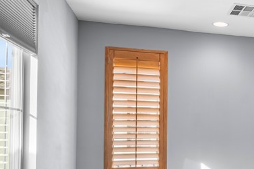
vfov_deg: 27.2
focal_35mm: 49
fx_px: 346
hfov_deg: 35.3
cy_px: 125
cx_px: 272
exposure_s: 1/15
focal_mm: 17
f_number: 8
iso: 400
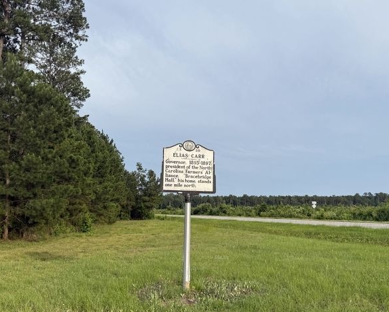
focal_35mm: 32
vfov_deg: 45.5
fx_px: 368
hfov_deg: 55.6
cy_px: 189
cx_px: 208
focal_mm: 6.76
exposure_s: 1/1855
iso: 80
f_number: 1.78
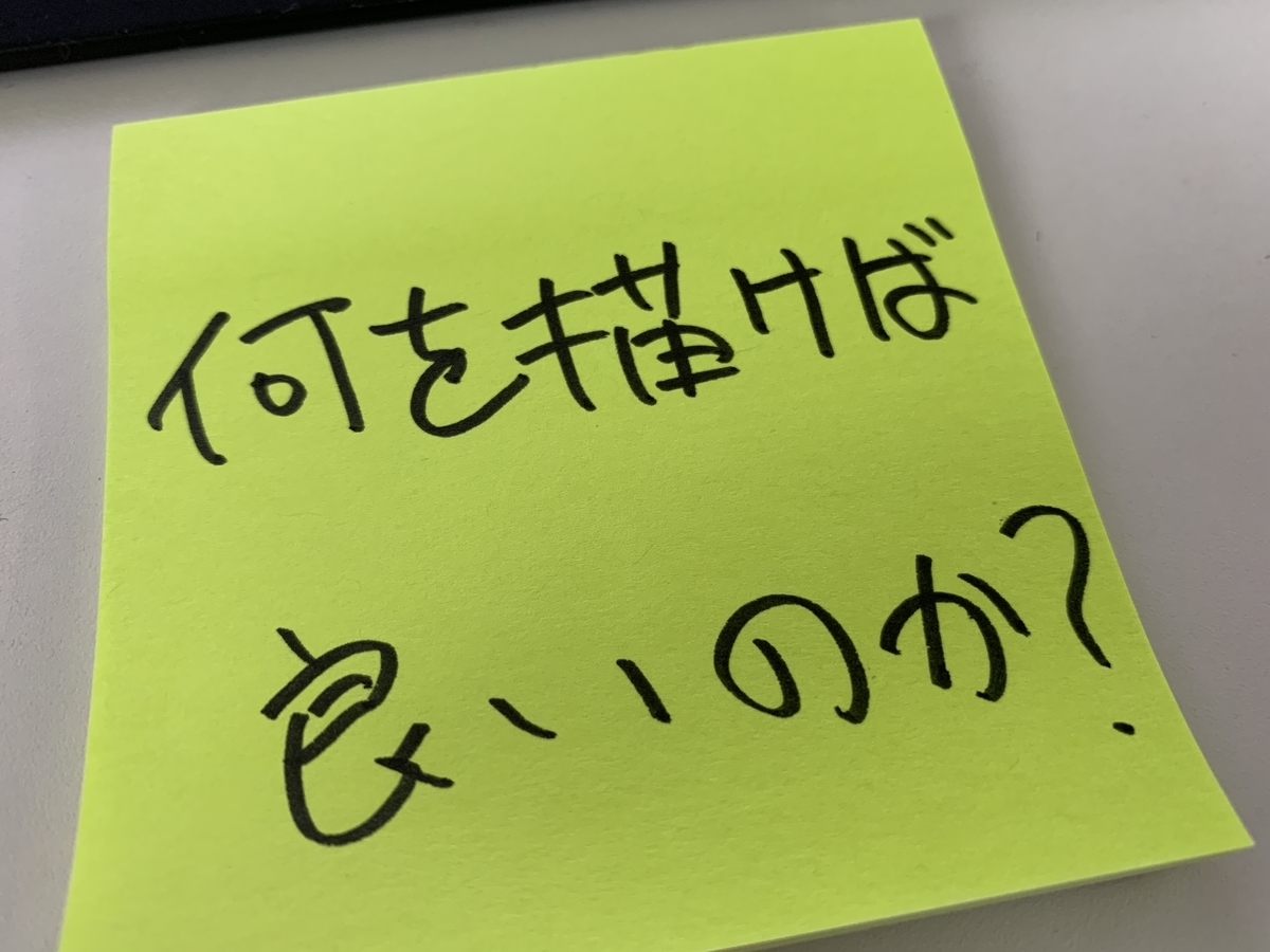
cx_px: 635
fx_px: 954
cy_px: 476
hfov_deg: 67.3
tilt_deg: -65.3
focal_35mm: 26
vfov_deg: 53.1
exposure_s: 1/50
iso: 100
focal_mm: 4.25
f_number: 1.8
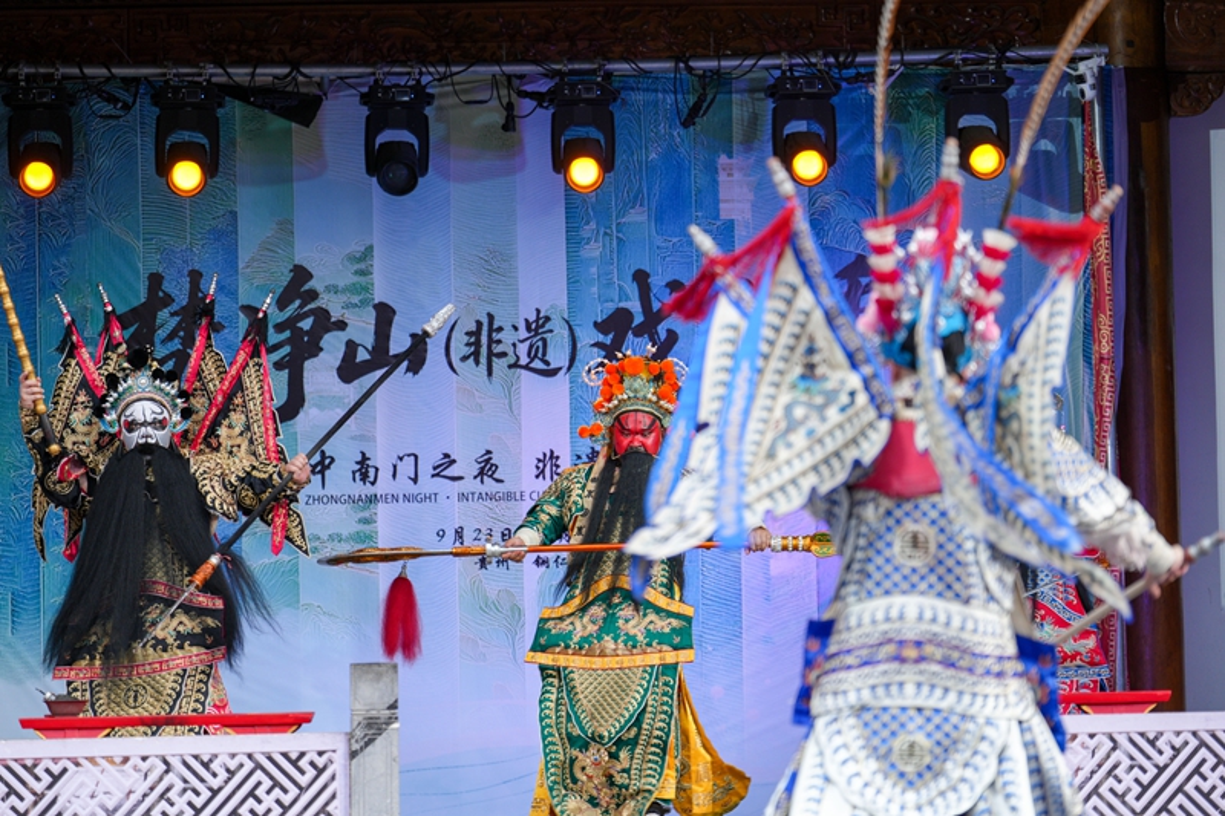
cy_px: 408
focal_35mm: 127
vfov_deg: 10.8
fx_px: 4320
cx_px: 612
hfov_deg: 16.1
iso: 250
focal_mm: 127
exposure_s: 1/160
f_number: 2.8
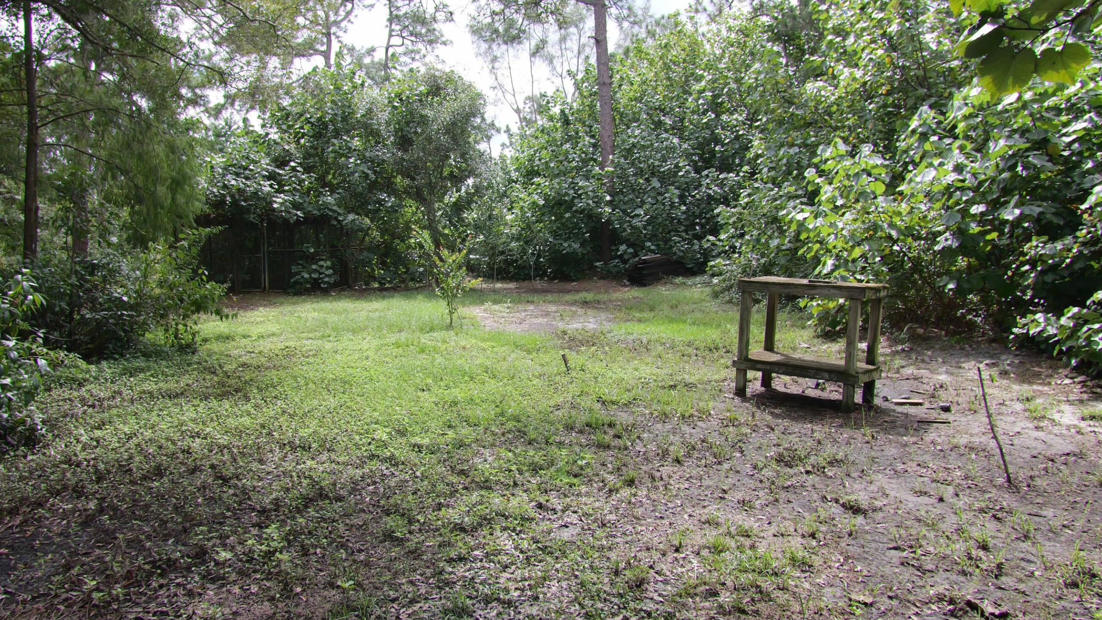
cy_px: 307
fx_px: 731
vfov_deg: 46.0
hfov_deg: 73.9
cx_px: 505
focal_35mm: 25
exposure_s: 1/250
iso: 100
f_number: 2.8
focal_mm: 10
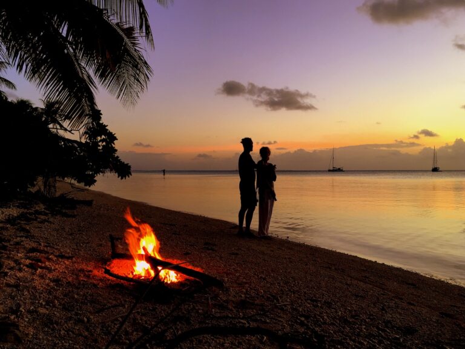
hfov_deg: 61.7
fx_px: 390
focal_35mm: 29
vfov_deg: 48.2
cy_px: 174
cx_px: 232
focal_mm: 4.15
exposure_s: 1/30
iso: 50
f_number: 2.2
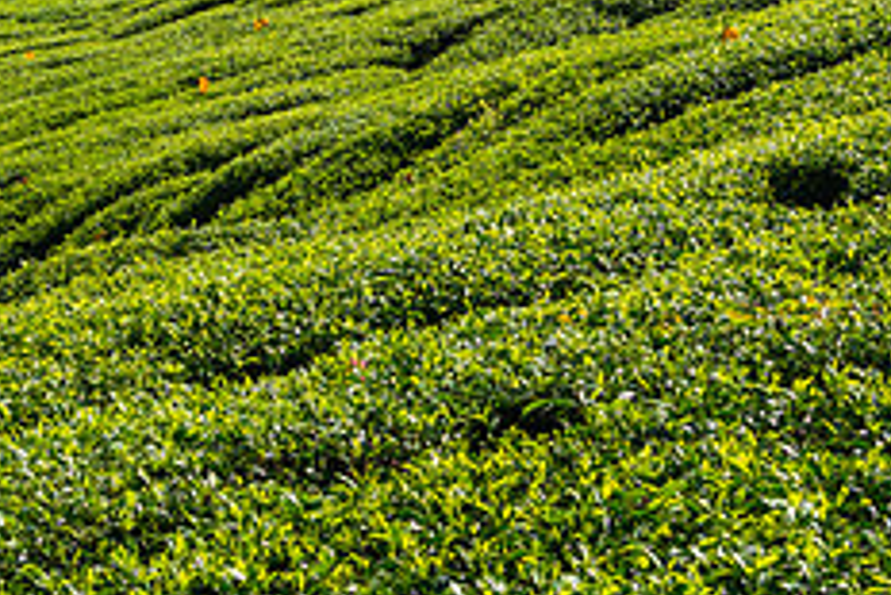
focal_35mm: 125
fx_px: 3096
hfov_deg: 16.4
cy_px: -129
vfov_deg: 10.8
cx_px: 353
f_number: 11
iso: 125
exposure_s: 1/125
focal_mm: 50
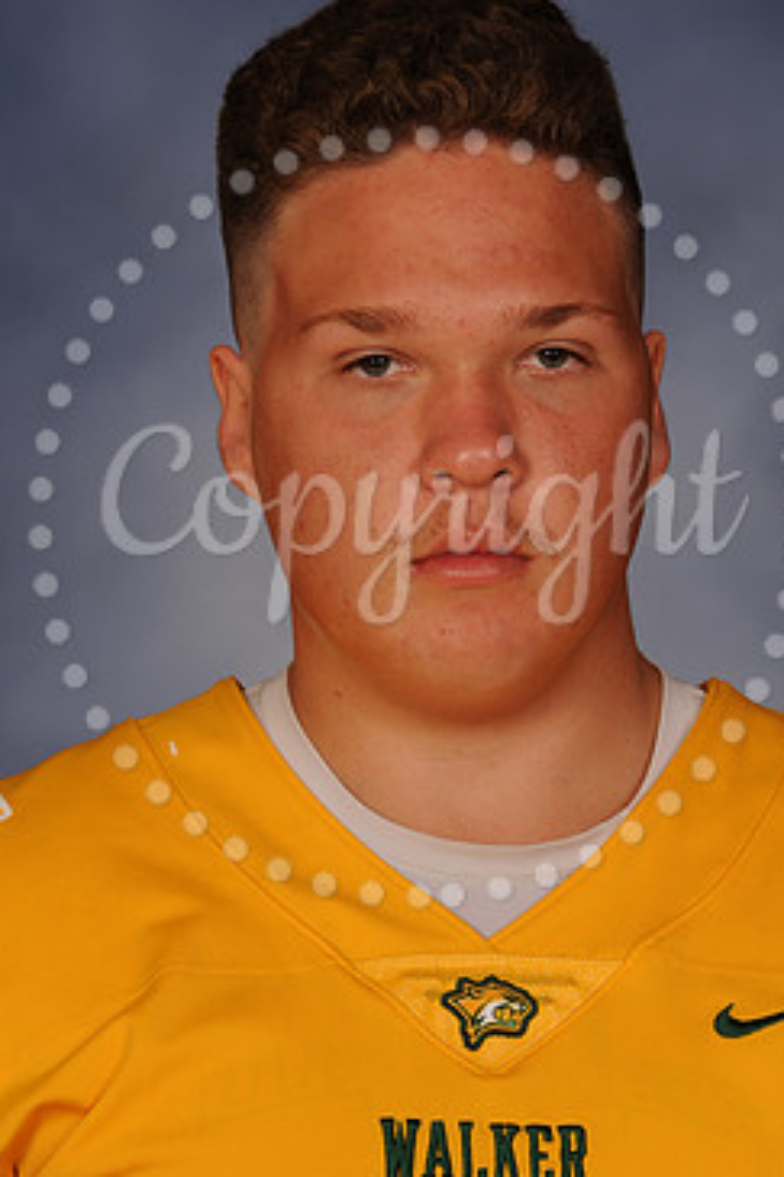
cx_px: 419
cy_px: 513
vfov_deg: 7.6
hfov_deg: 5.1
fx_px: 8828
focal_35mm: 270
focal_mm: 170
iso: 200
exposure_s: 1/100
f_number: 8
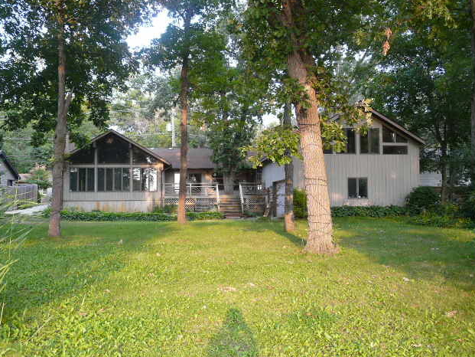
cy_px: 180
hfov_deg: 53.9
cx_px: 239
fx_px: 467
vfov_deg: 41.8
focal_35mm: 34
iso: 100
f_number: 2.8
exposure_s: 1/40
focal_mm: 4.6
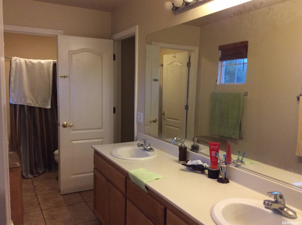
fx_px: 279
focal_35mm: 32
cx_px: 151
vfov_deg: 44.0
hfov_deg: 56.9
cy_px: 112
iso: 160
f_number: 2.4
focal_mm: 3.3
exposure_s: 1/24
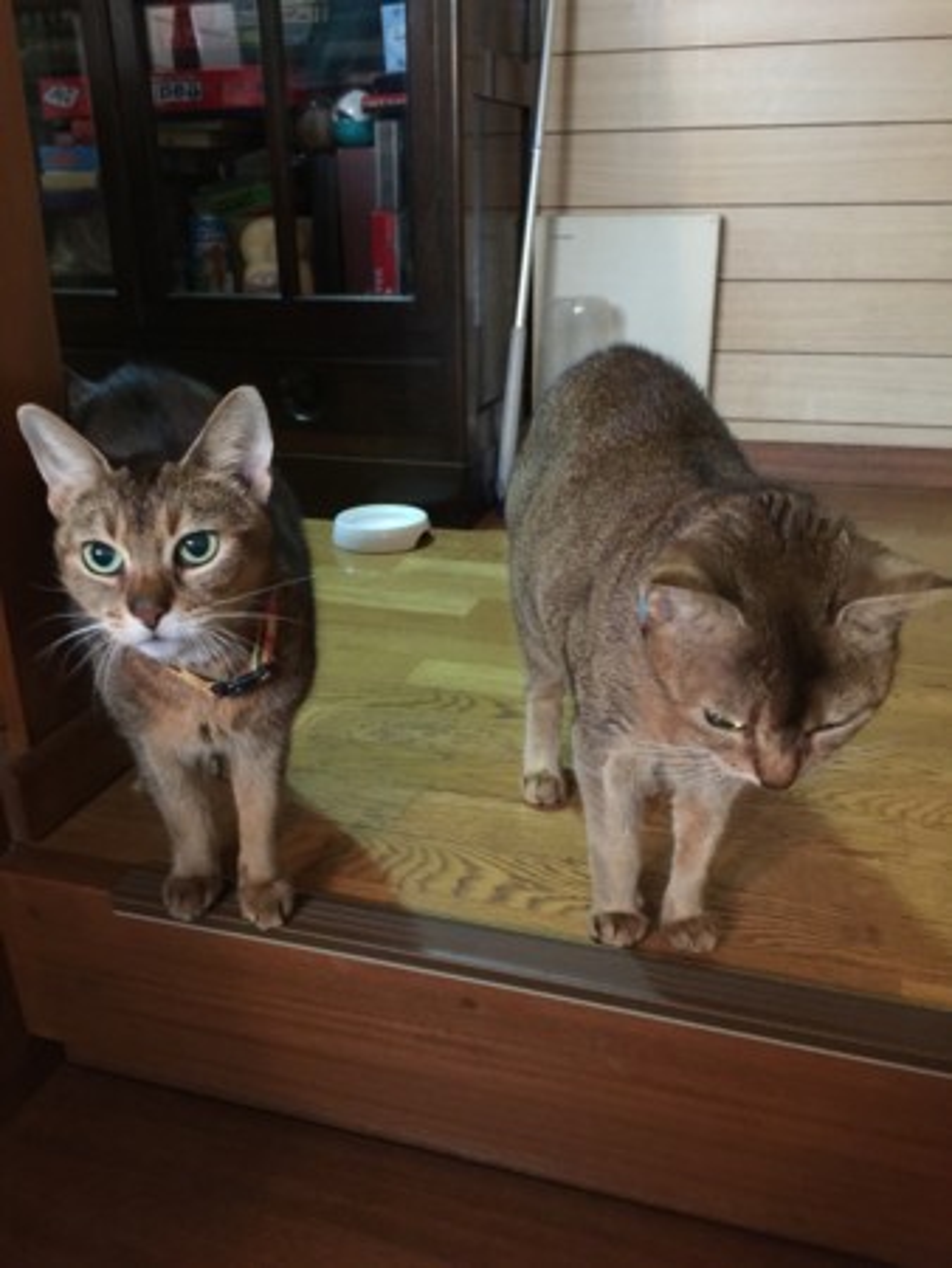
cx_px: 476
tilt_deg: -21.0
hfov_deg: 48.3
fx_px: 1062
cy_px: 634
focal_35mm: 29
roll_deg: +1.9
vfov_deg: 61.6
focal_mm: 4.15
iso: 100
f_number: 2.2
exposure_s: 1/4
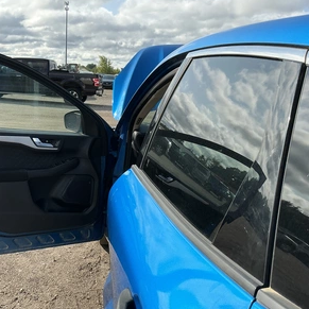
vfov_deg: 48.5
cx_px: 117
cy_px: 154
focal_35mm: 34
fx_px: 343
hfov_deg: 48.0
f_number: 1.8
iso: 25
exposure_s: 1/1451
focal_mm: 3
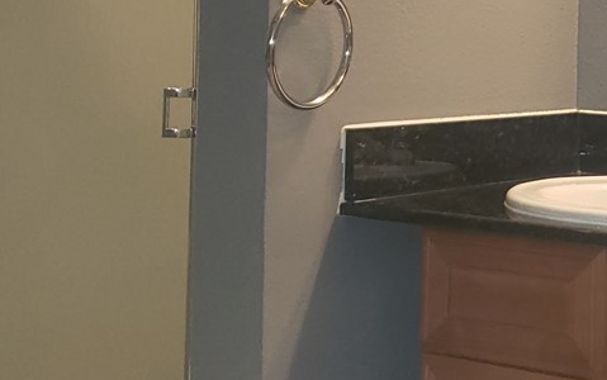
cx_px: 629
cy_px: 35
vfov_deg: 14.1
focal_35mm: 92
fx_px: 1523
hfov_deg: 21.6
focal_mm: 4.3
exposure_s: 1/40
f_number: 1.5
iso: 100
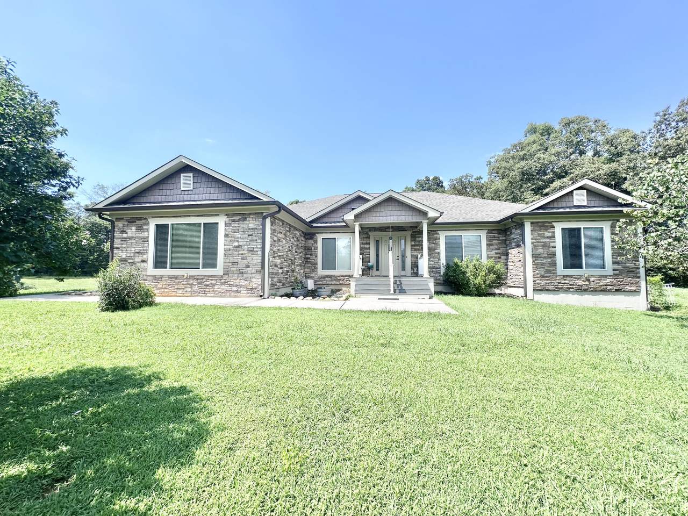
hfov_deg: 102.1
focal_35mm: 14
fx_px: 278
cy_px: 258
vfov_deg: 85.7
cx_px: 344
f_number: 2.2
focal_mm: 2.22
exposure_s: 1/1261
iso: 50
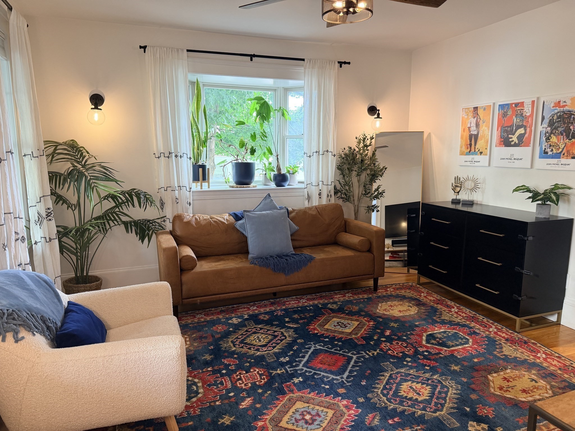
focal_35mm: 24
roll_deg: +0.2
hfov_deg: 71.6
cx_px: 288
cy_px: 216
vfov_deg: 56.8
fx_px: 399
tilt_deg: -8.7
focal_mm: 6.76
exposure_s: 1/60
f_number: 1.78
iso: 200
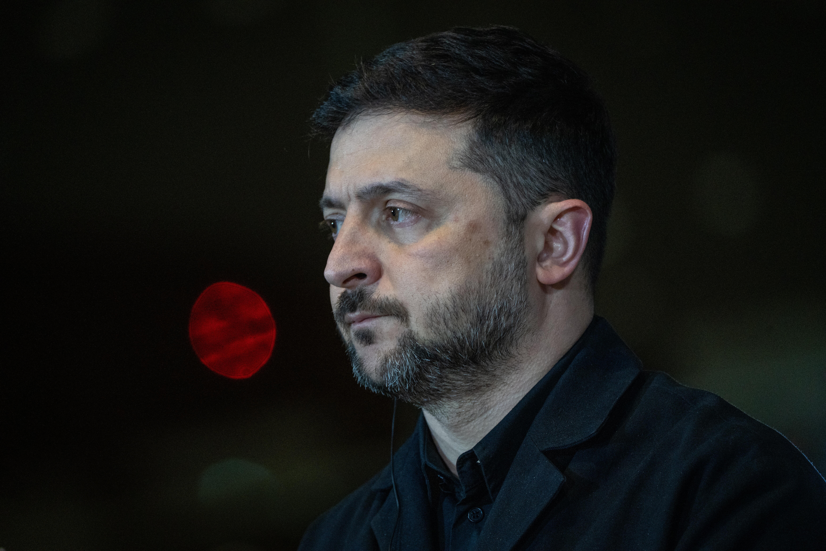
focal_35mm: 400
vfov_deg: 3.4
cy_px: 276
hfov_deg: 5.2
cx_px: 413
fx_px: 9177
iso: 4000
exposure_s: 1/250
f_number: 5.6
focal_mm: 400
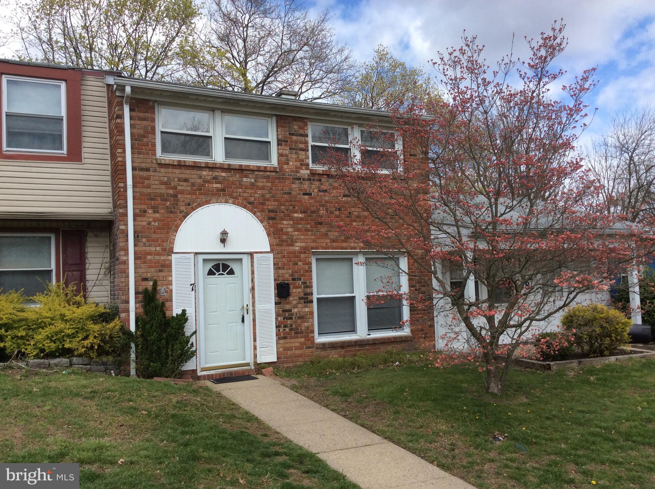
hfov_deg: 56.9
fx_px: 605
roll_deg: +2.6
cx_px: 328
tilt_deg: +5.5
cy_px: 244
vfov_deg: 44.0
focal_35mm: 32
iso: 32
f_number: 2.4
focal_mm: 3.3
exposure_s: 1/1192
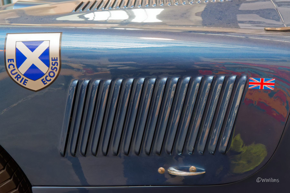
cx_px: 145
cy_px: 96
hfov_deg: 41.7
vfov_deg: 28.5
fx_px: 381
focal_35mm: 47
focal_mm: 31.5
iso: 3200
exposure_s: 1/80
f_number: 6.3
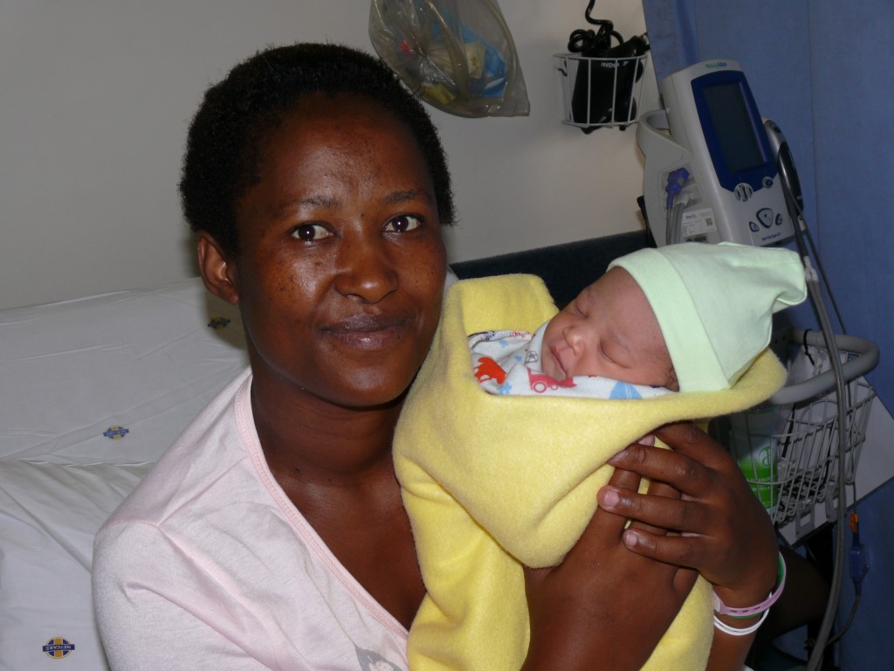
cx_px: 447
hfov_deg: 36.2
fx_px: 1369
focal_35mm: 53
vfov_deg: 27.5
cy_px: 336
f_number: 3.2
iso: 100
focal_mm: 11.2
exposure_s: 1/30
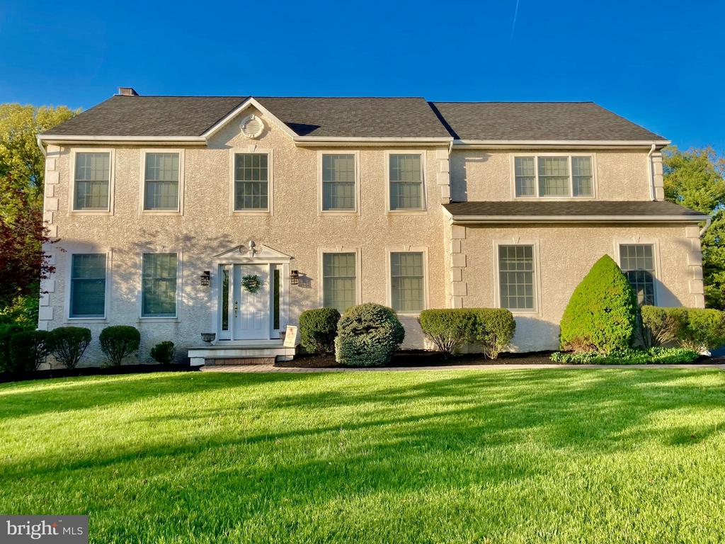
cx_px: 362
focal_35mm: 28
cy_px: 272
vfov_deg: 49.7
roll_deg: +0.1
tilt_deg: +5.2
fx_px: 586
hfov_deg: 63.4
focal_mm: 3.99
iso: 20
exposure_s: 1/1080
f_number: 1.8
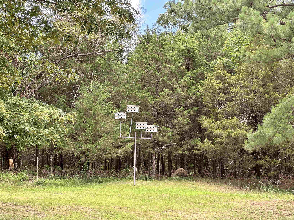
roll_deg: +0.8
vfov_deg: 19.1
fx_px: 654
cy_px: 110
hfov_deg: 25.3
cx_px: 147
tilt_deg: +5.4
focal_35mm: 77
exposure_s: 1/104
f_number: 2.8
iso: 32
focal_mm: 9
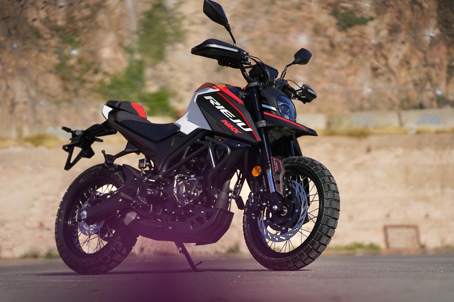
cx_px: 227
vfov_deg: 10.7
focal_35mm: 128
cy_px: 151
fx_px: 1614
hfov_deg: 16.0
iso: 500
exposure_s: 1/8000
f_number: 2.8
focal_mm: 128
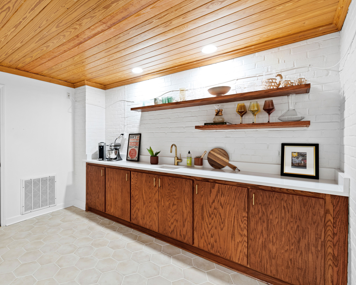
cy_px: 143
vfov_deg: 77.0
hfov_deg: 88.5
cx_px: 142
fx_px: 179
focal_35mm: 17
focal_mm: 10
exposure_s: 1
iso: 100
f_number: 8
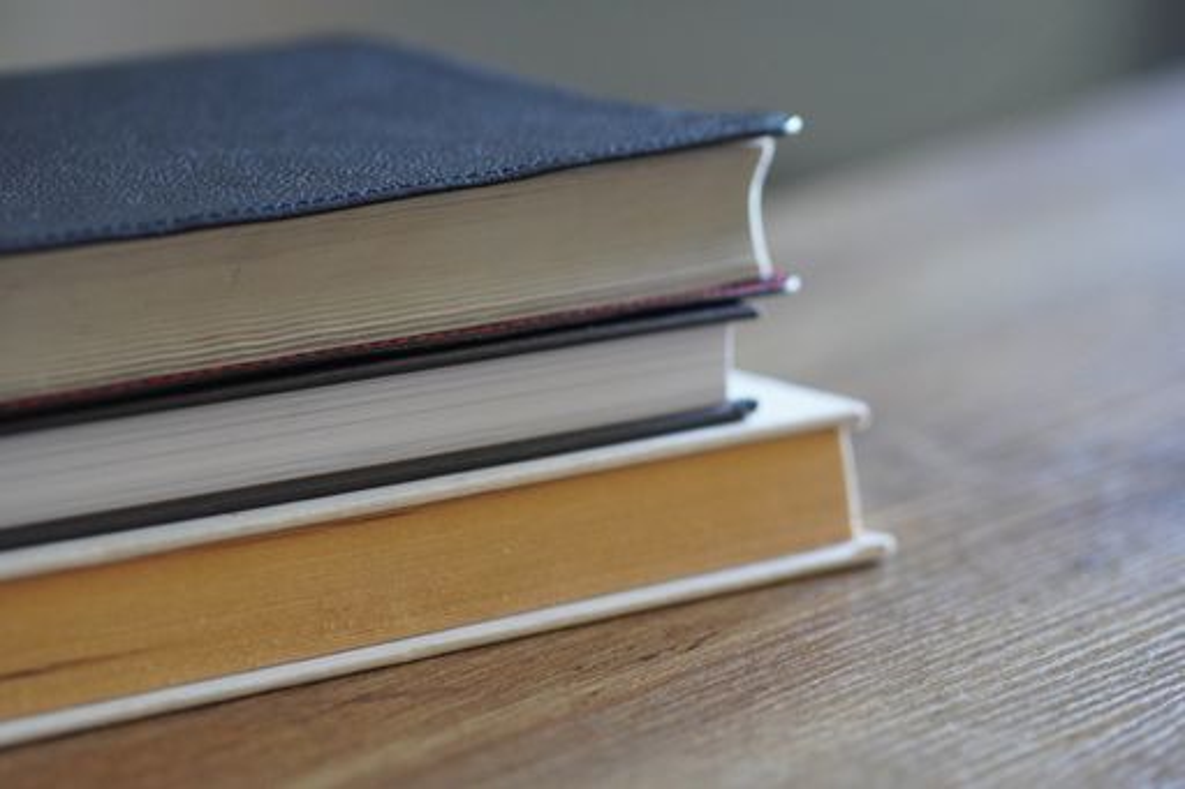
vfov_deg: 10.7
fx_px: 4195
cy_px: 394
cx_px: 592
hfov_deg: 16.1
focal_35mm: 128
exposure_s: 1/160
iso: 1600
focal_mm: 85
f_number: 3.2
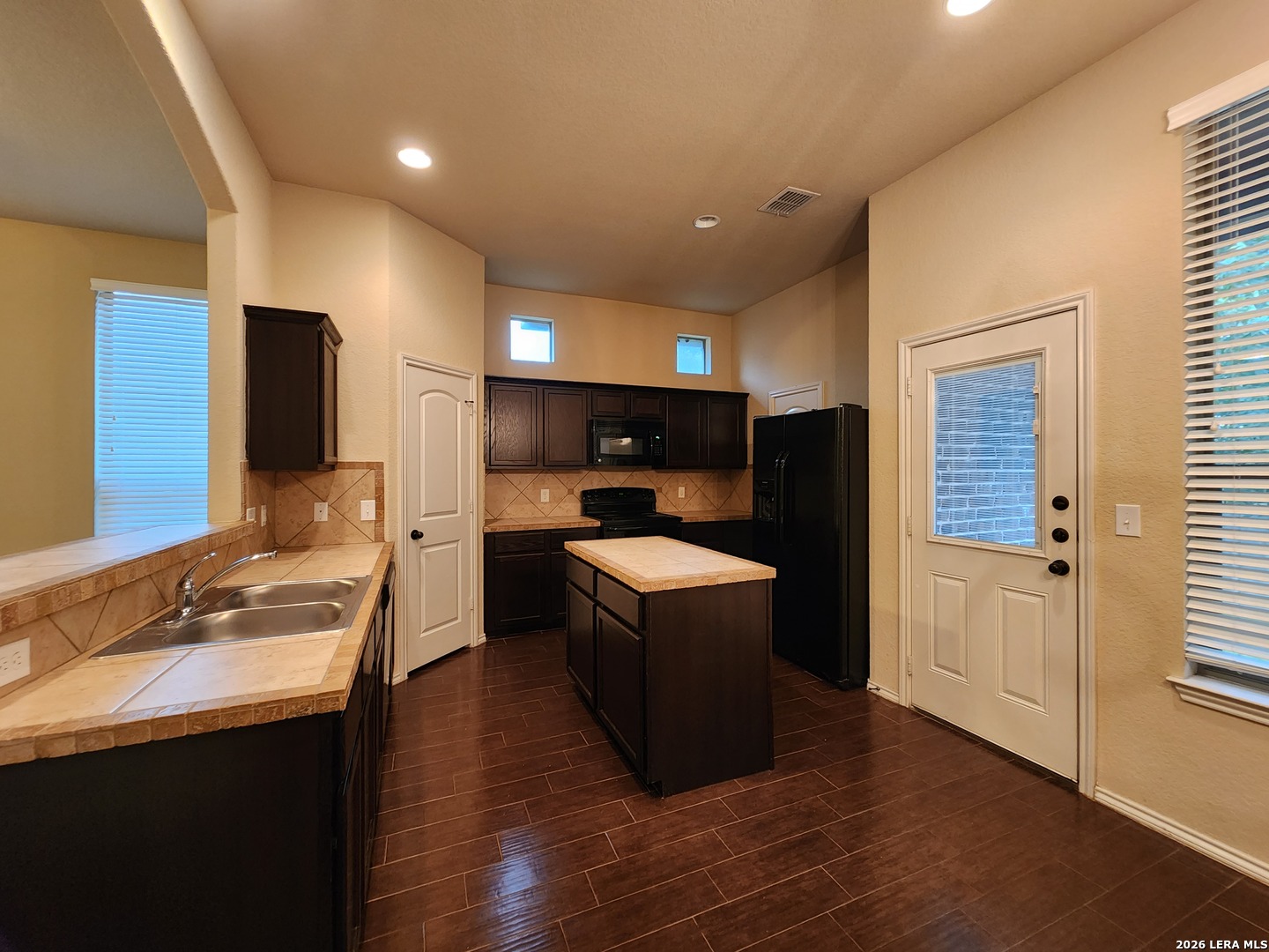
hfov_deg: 106.2
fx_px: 477
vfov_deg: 89.9
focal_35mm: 13
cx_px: 634
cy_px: 476
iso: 320
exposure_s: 1/30
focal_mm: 2.2
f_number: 2.2
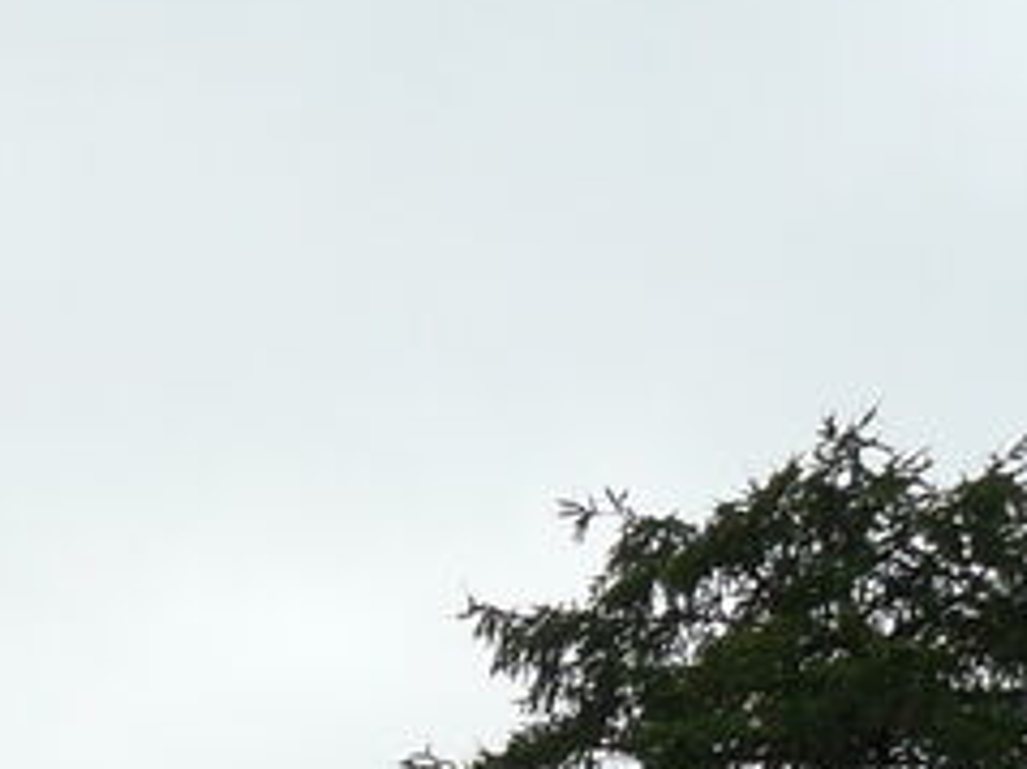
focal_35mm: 163
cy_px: 1469
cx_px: -816
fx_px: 4834
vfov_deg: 8.7
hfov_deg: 11.3
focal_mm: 6
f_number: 4.5
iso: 100
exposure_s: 1/200
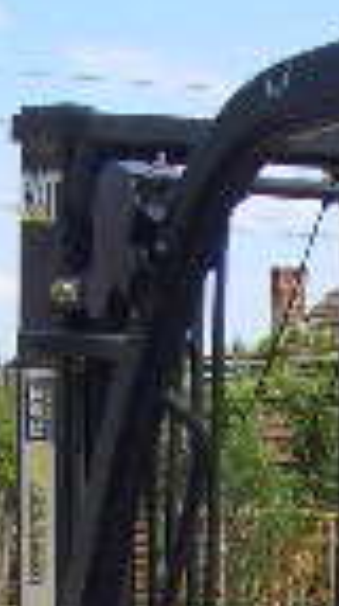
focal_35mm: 171
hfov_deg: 6.6
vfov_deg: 11.7
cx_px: 864
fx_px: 2744
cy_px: 1064
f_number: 4.3
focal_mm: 5.8
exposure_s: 1/250
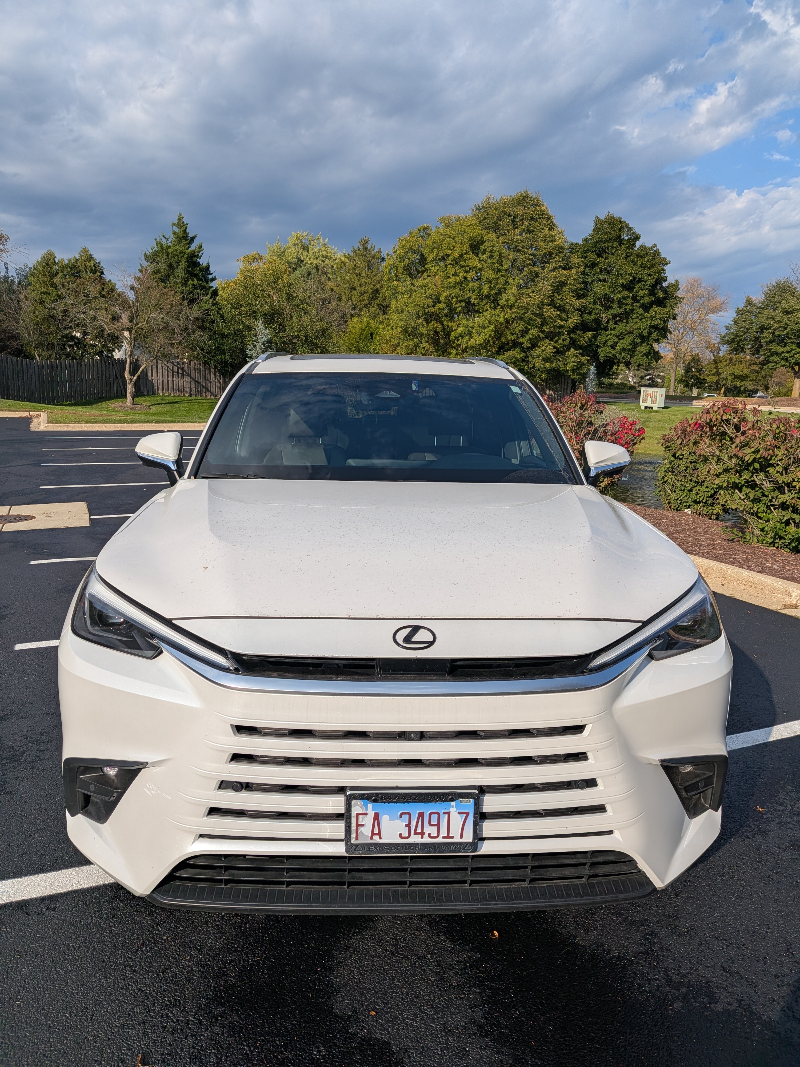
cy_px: 534
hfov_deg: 56.8
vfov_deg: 71.6
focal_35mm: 24
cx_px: 400
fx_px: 740
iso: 26
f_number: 1.7
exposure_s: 1/2381
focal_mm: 4.53
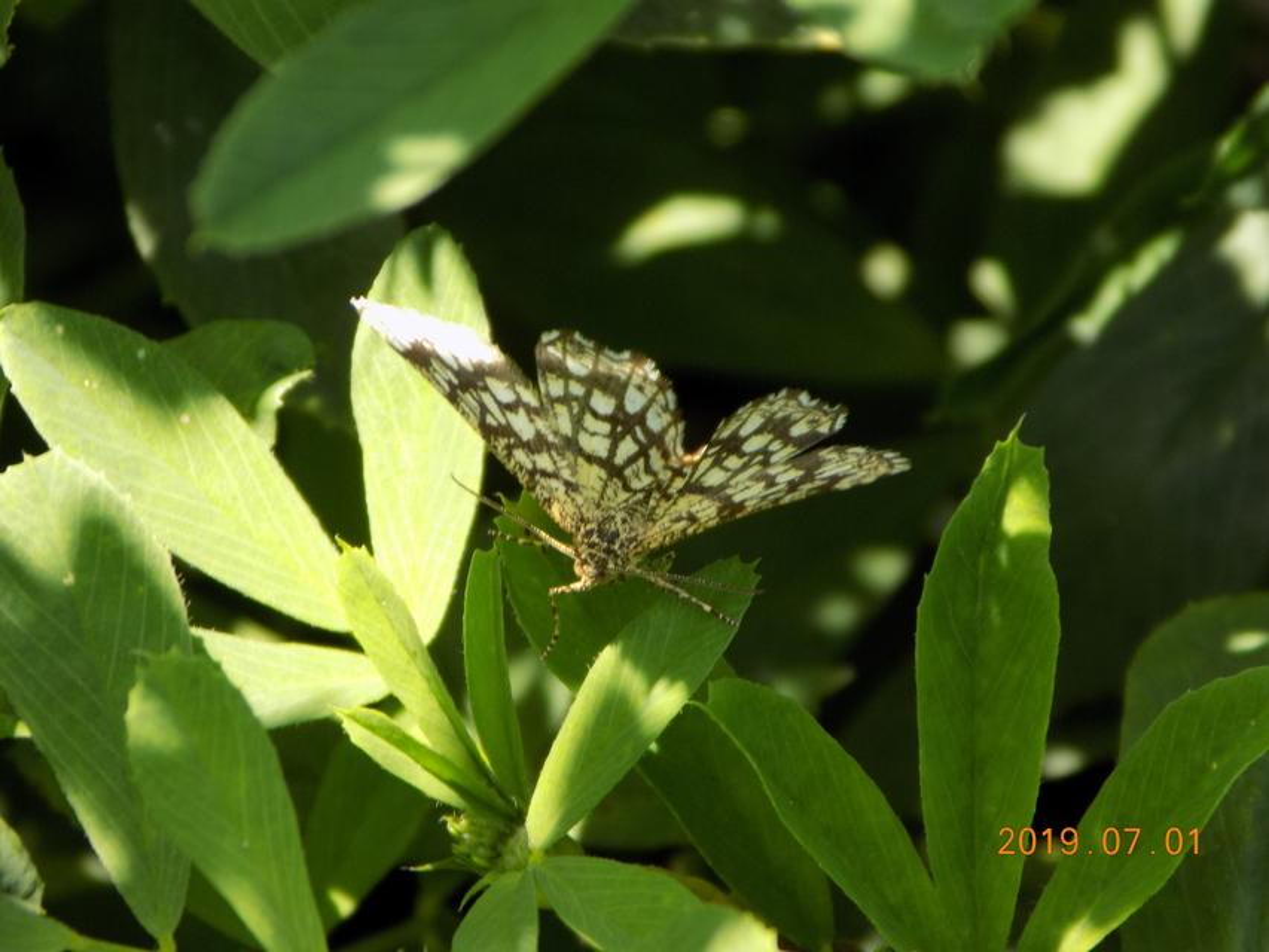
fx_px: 6966
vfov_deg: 7.8
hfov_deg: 10.4
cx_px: 634
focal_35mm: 190
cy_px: 476
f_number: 5.4
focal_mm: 33.7
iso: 80
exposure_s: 1/60
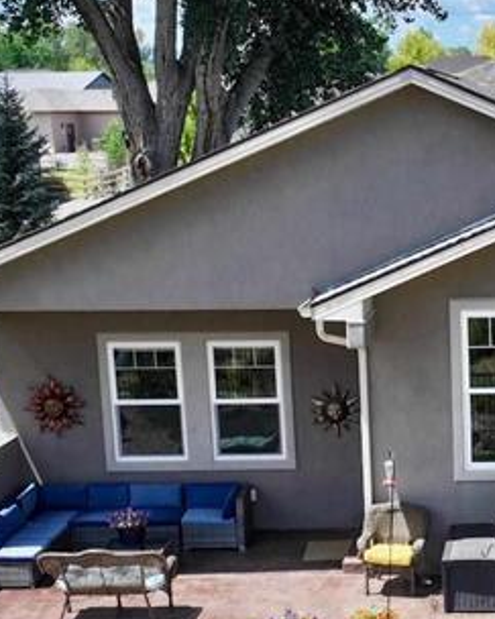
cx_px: 572
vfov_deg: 24.0
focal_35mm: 79
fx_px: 1447
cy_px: 443
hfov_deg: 18.5
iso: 190
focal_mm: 12.29
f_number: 2.8
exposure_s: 1/2000
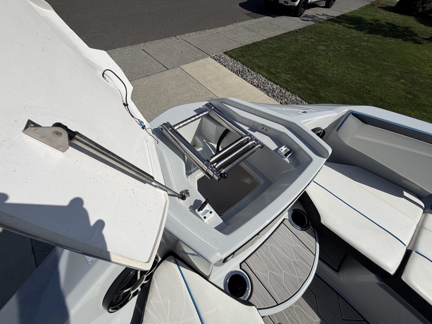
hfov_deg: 102.1
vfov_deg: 85.7
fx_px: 175
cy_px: 162
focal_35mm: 14
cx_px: 216
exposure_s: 1/2506
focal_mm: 2.22
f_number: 2.2
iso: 20
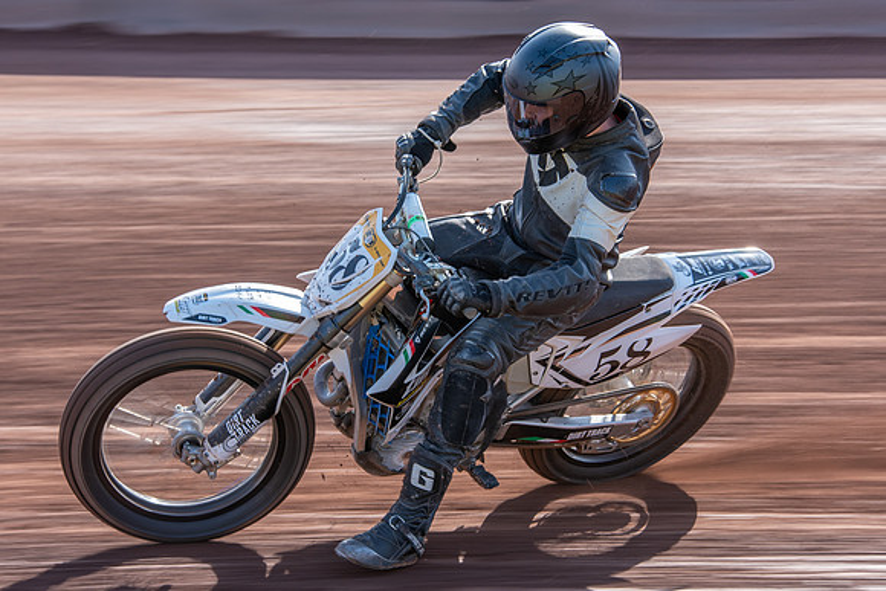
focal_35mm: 135
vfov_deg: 10.1
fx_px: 3330
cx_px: 459
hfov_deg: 15.2
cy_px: 283
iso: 160
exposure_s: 1/125
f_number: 7.1
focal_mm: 105
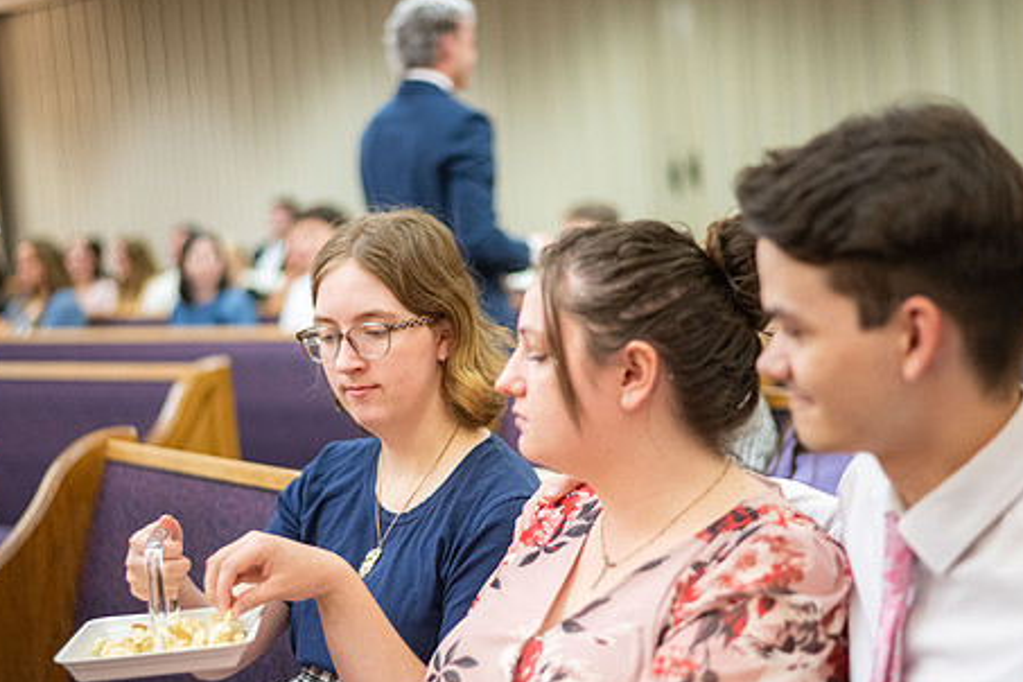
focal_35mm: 64
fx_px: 1819
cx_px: 513
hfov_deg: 31.4
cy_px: 387
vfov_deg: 21.2
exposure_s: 1/250
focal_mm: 50
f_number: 1.8
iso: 1600
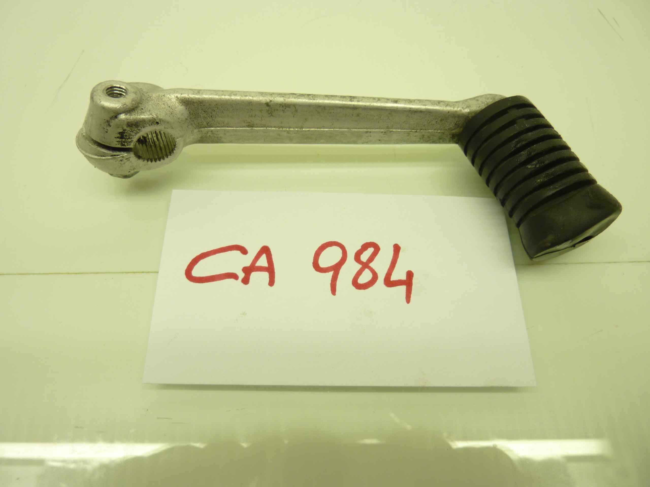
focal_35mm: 25
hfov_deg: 69.4
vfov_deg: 54.9
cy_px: 244
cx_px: 325
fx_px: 469
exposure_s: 1/30
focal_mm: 4.1
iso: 80
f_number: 3.3
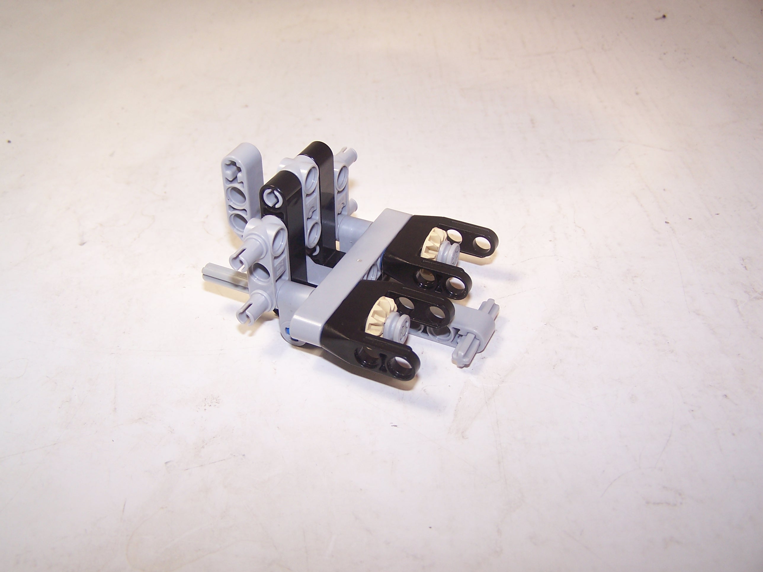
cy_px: 286
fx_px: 838
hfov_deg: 49.0
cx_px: 382
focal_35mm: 38
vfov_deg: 37.7
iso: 80
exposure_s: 1/90
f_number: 2.8
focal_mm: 6.3
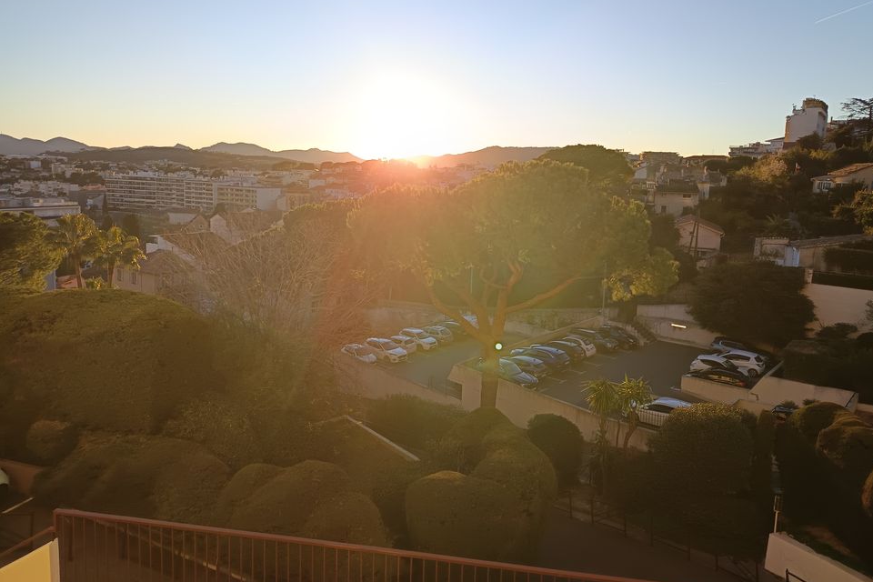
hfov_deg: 69.4
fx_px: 630
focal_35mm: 26
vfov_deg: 49.4
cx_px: 454
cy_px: 246
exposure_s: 1/221
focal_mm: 5.31
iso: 50
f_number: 1.7
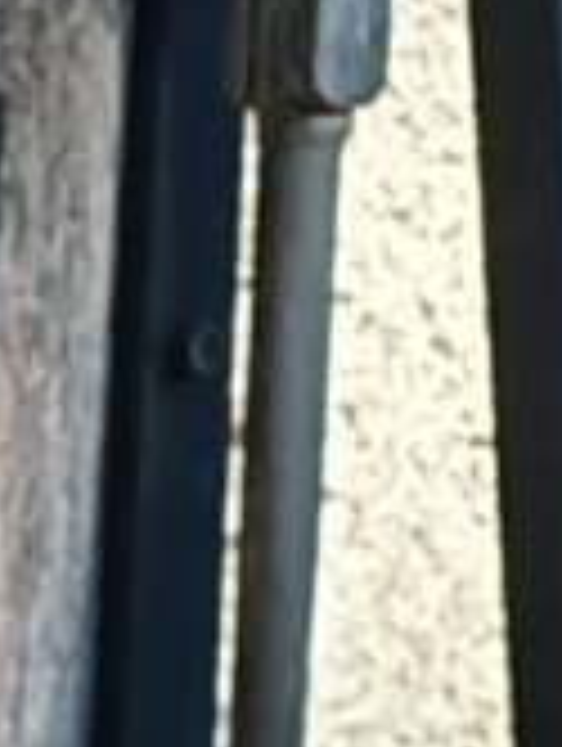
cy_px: 981
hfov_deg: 3.4
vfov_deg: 4.7
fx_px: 8982
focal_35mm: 416
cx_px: -1551
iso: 50
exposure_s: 1/380
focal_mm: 6.12
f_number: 1.9
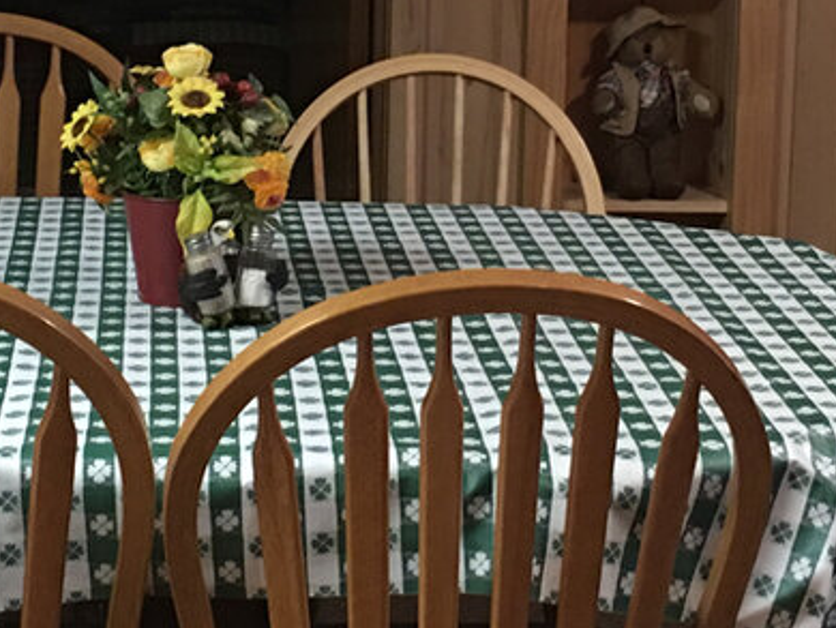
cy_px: 90
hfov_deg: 18.9
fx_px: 2513
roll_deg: -0.4
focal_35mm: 104
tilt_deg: -8.9
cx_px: 307
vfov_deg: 14.1
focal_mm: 4.15
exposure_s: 1/4
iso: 64
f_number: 2.2
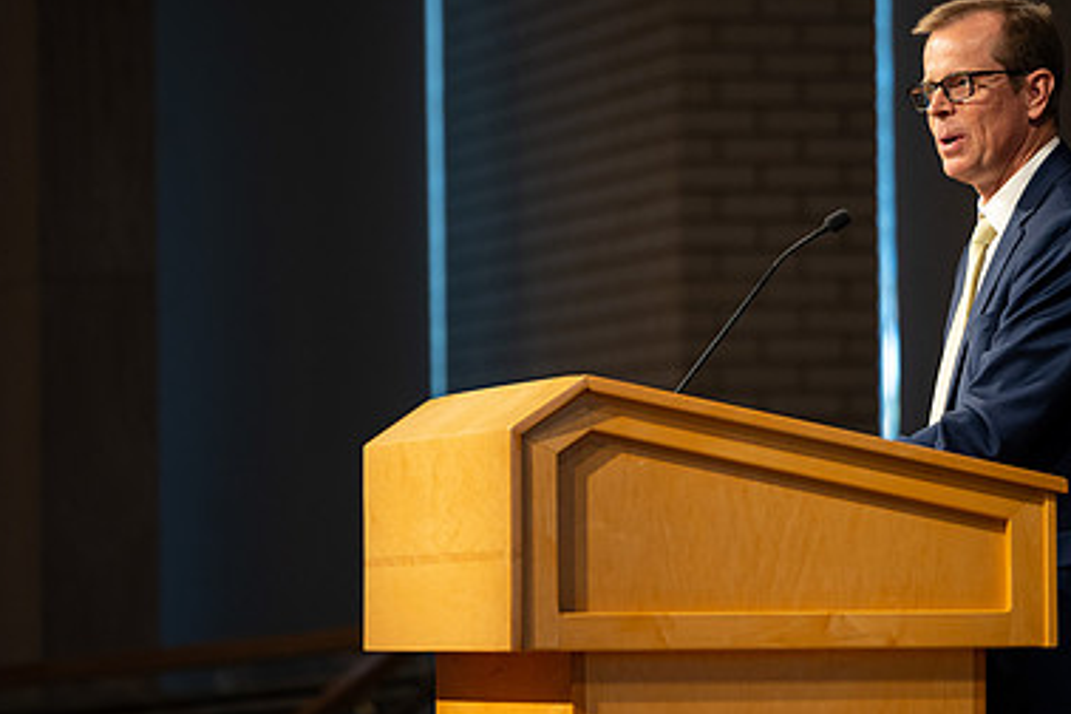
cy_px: 299
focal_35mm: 276
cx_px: 762
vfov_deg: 5.0
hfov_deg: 7.5
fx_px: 8210
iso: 640
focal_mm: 180
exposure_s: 1/125
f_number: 2.8
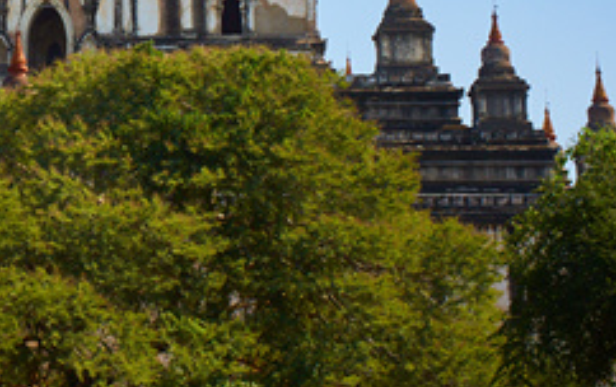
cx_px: -153
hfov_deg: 18.9
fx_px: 1732
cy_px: -27
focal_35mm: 103
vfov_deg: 12.6
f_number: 8
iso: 200
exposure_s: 1/125
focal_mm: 35
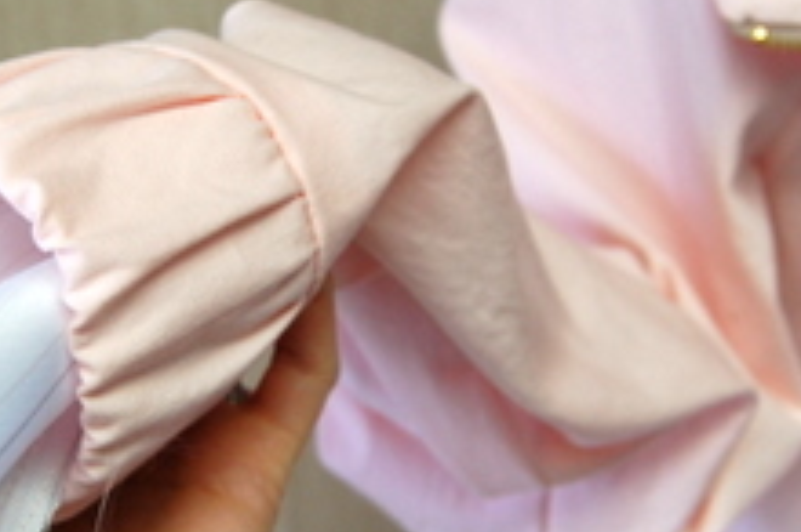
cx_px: 291
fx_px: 1822
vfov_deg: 16.6
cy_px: 231
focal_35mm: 82
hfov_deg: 24.7
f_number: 4
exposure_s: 1/60
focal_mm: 20
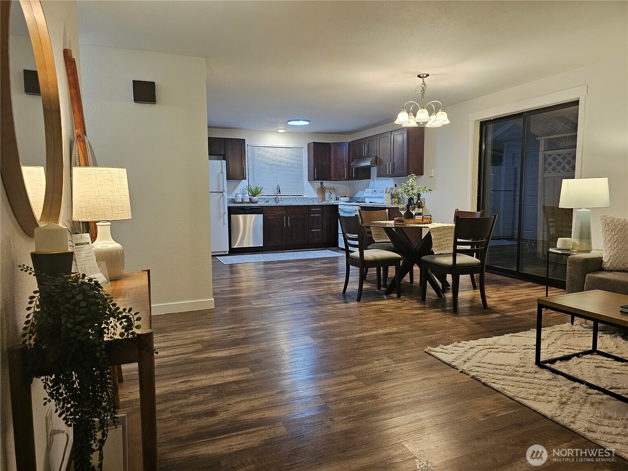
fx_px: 417
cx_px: 314
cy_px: 236
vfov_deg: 58.9
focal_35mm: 23
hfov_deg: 73.9
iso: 320
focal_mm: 6.3
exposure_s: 1/120
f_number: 1.7
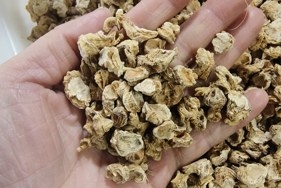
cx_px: 141
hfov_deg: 50.7
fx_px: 297
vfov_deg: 35.1
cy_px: 96
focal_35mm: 38
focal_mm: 2.28
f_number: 2
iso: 612
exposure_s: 1/33.3
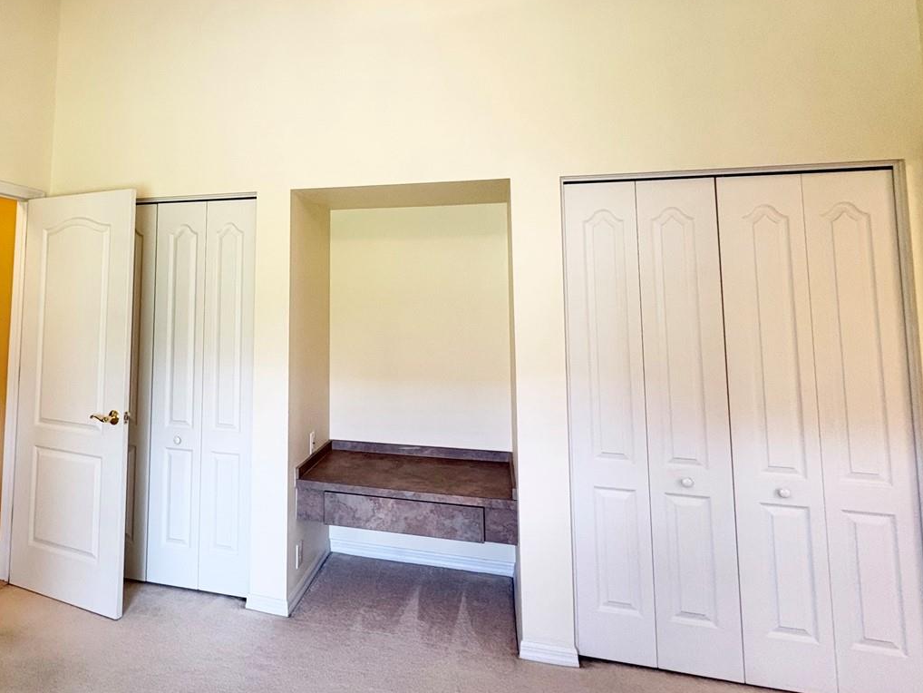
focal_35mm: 22
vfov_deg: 60.0
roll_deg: +0.4
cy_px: 243
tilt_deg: +5.7
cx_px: 318
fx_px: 587
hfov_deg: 74.3
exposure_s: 1/60
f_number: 2.2
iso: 320
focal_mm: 2.22
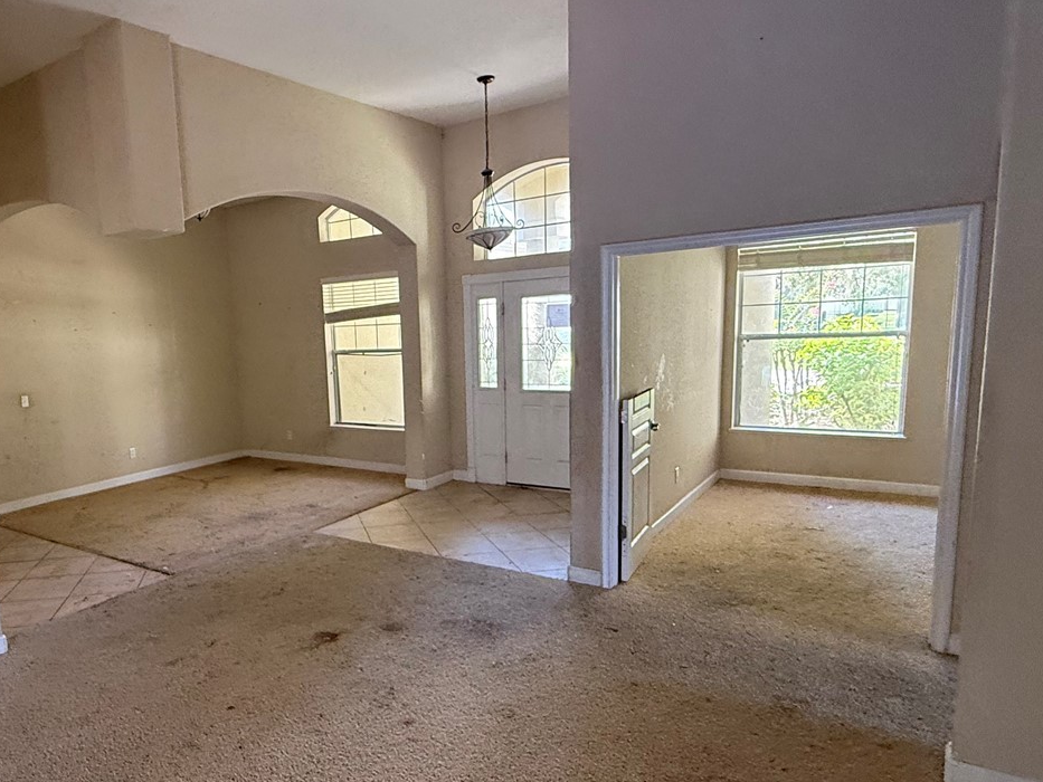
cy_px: 433
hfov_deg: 69.5
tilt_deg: -6.9
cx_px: 344
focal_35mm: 24
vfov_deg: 56.7
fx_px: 723
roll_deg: +3.2
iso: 320
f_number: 2.2
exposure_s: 1/60
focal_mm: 2.22
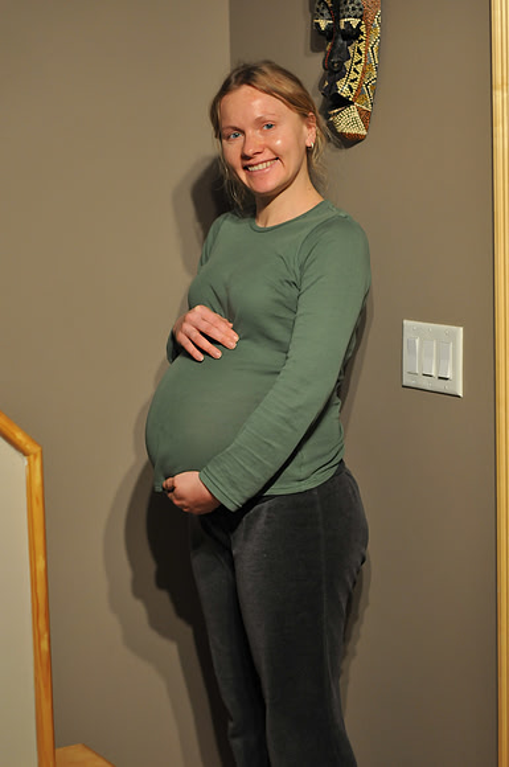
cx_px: 254
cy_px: 384
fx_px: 1595
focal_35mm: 75
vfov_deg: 27.0
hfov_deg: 18.1
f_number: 2.5
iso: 800
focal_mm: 50
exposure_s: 1/125
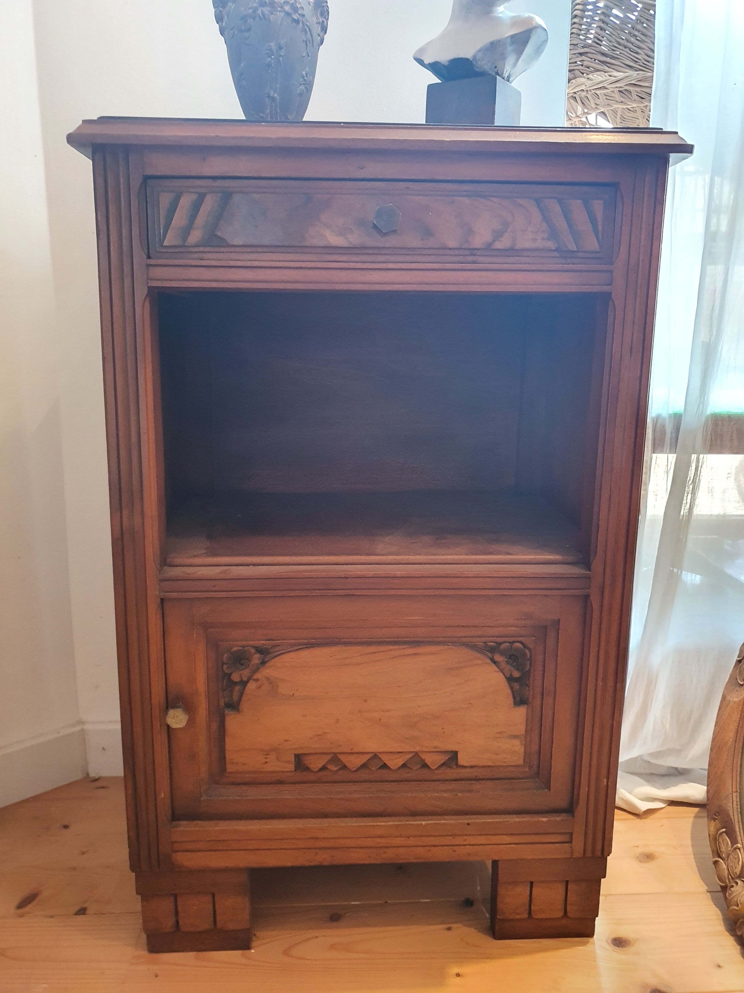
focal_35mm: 26
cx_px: 372
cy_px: 496
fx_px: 745
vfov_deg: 67.3
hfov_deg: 53.1
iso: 400
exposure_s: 1/50
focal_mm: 4.32
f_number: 1.5
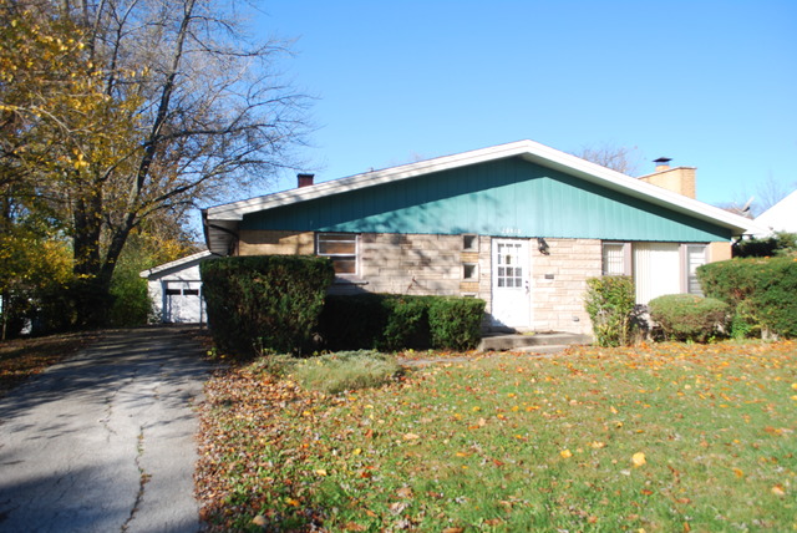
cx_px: 398
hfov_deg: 61.9
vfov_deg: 43.7
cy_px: 266
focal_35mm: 30
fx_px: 665
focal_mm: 20
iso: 100
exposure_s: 1/200
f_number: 7.1
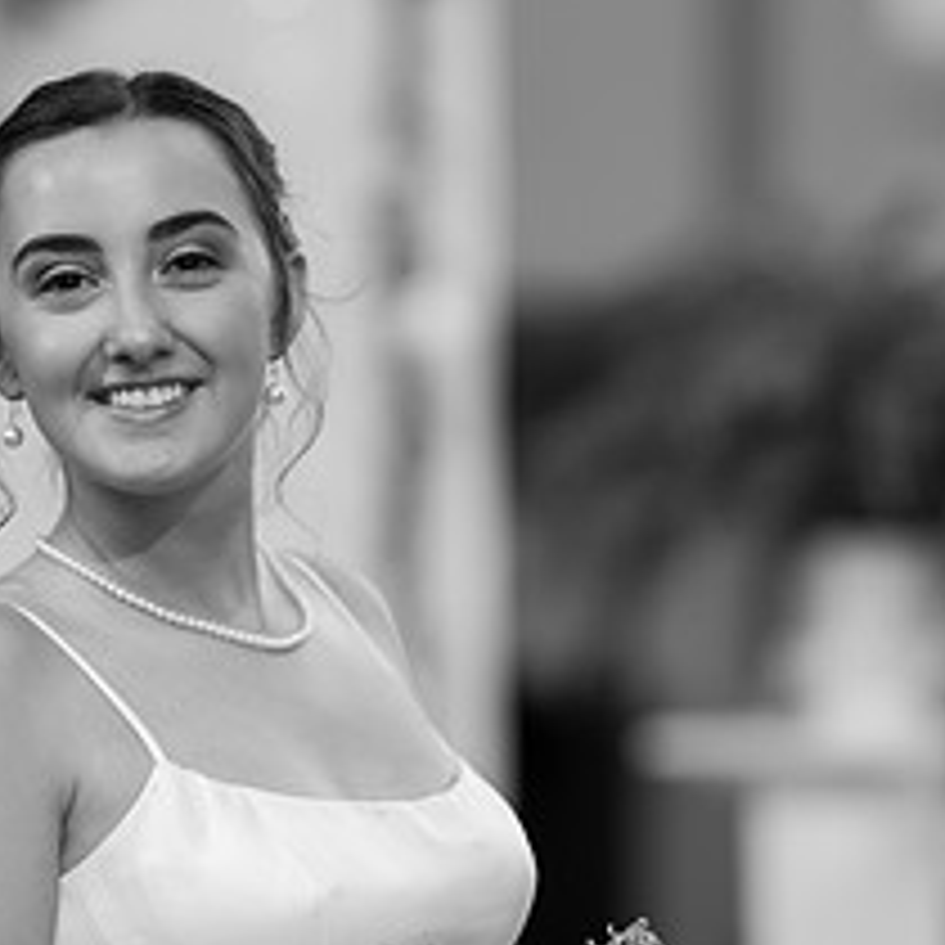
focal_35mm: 246
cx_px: 392
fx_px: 7598
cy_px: 742
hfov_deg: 7.1
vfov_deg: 7.1
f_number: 1.8
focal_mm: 135
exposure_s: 1/320
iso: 200
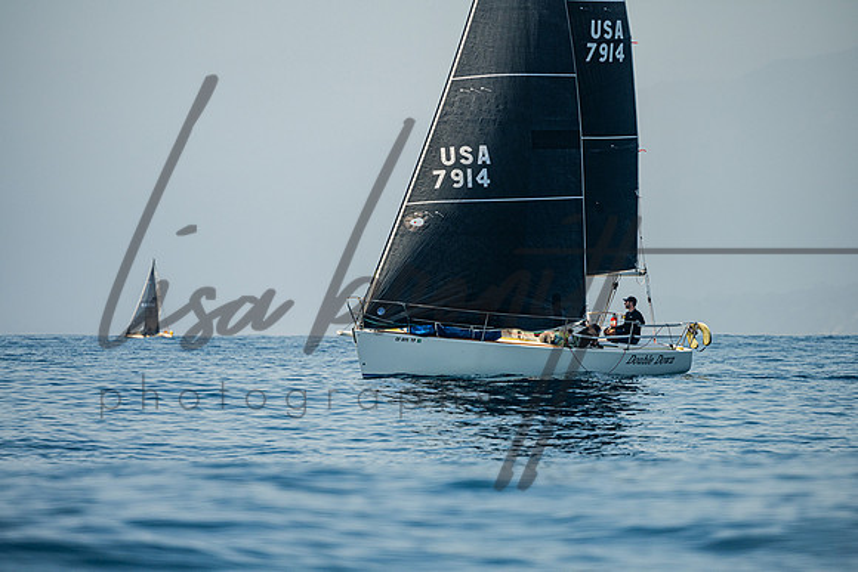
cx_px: 429
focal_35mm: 410
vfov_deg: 3.4
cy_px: 286
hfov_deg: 5.0
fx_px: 9772
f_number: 7.1
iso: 400
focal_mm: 400
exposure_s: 1/2000
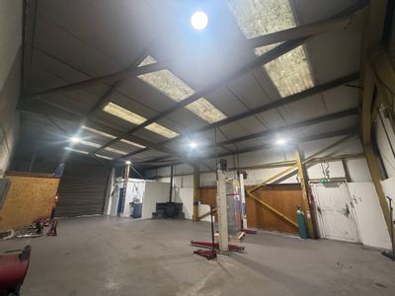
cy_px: 148
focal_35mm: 14
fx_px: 160
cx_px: 198
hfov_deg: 102.1
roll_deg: -0.7
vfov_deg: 85.7
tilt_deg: +16.4
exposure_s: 1/100
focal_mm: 2.22
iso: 160
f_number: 2.2
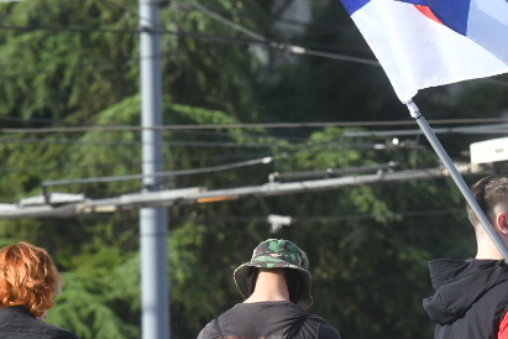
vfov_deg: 1.9
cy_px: 191
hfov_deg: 2.8
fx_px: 10300
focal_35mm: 730
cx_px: 536
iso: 800
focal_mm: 185
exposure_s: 1/2500
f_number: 6.3
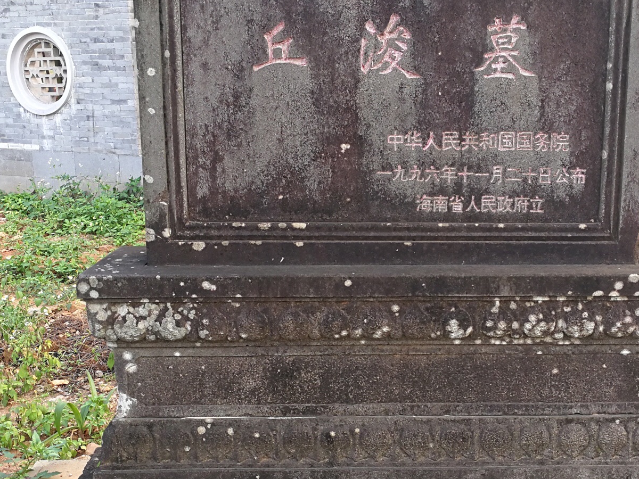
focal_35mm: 45
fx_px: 831
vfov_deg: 32.2
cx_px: 400
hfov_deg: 41.8
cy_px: 243
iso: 64
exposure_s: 1/50
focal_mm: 3.95
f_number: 2.2
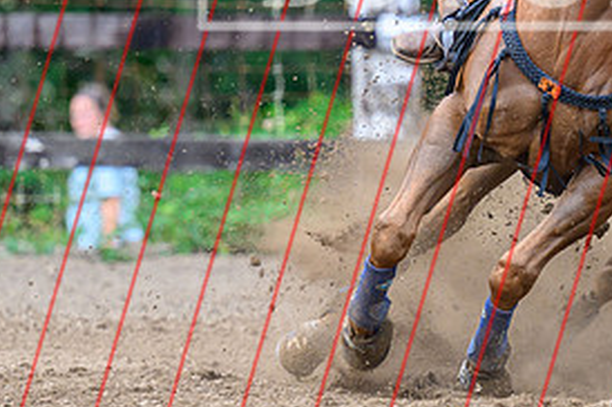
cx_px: 513
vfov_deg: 2.6
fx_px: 8982
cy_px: 142
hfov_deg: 3.9
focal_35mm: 529
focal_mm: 165
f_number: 2.8
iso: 1000
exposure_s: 1/1600
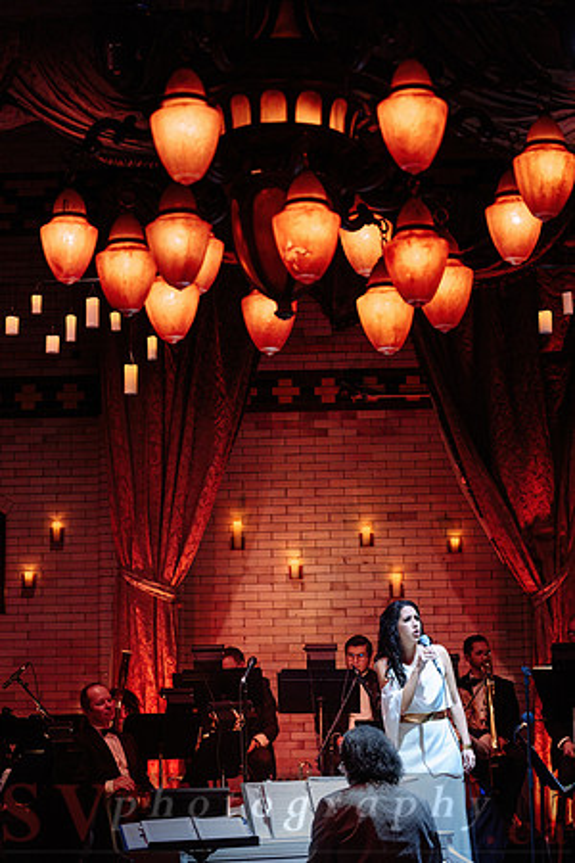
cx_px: 288
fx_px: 1677
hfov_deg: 19.5
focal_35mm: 70
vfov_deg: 28.8
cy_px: 432
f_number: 2.8
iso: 1600
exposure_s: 1/125
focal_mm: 70
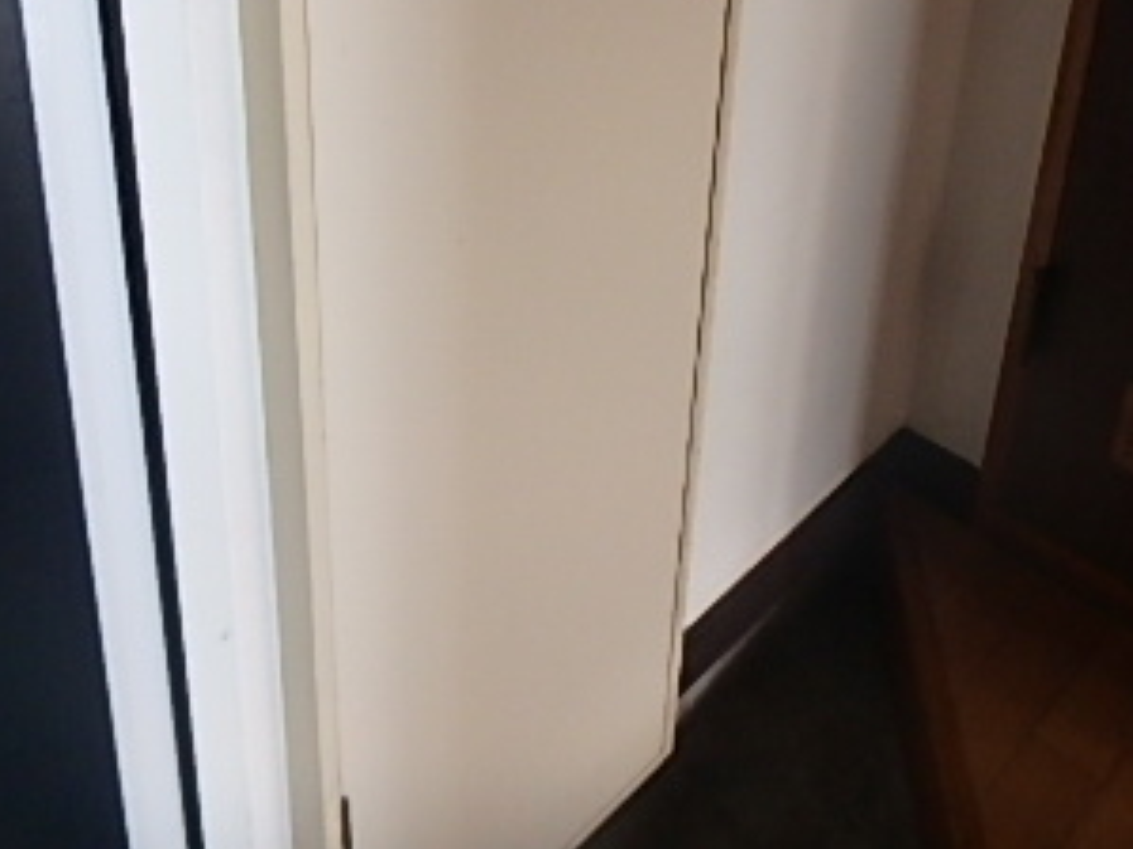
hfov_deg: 42.0
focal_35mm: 45
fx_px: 1472
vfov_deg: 29.4
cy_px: -57
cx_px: 652
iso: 250
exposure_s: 1/30
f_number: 3.5
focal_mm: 3.7
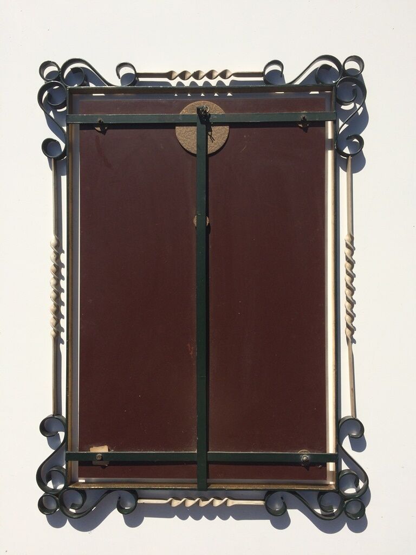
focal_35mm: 29
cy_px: 278
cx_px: 208
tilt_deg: -86.6
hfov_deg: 48.2
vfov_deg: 61.7
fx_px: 465
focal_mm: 4.15
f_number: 2.2
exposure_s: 1/3165
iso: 32
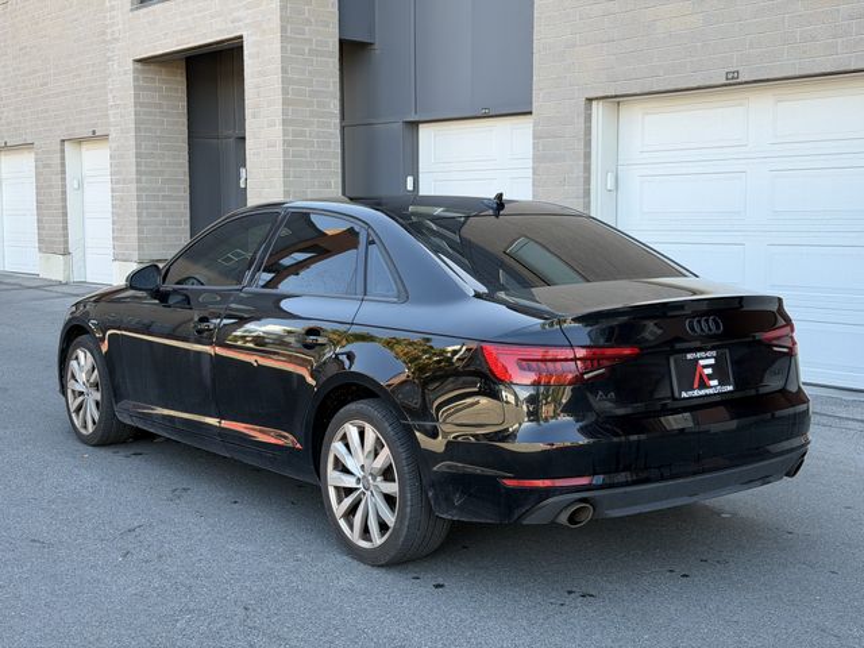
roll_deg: +0.3
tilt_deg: -4.5
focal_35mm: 48
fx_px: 1198
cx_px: 432
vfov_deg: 30.3
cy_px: 324
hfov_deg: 39.7
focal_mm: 6.76
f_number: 1.78
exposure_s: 1/280
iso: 64
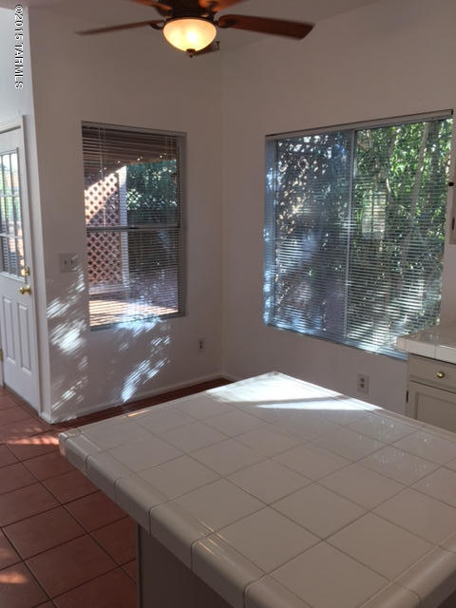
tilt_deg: -9.6
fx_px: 509
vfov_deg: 61.7
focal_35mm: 29
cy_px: 304
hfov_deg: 48.2
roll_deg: +0.0
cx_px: 228
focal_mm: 4.15
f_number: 2.2
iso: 40
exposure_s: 1/60
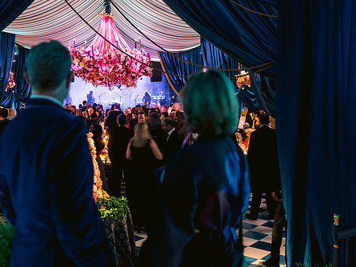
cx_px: 141
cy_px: 124
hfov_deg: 42.7
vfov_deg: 32.9
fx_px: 453
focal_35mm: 44
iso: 640
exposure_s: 1/4
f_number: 2.8
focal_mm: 35
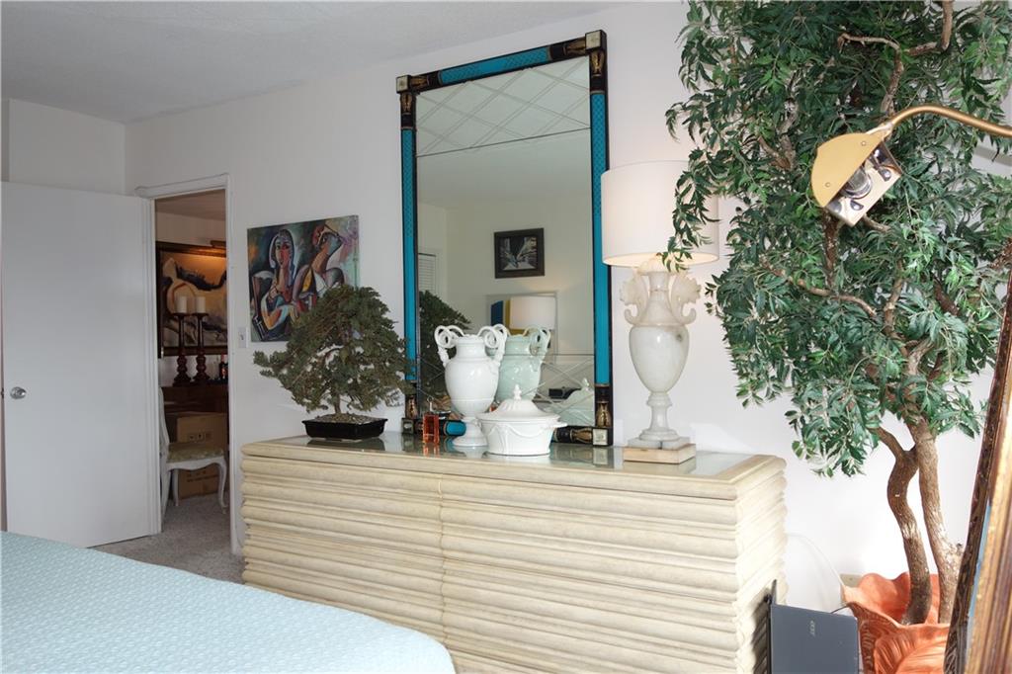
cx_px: 506
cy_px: 337
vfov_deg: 46.4
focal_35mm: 28
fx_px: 787
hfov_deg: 65.5
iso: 125
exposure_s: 1/100
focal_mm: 10.4
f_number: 2.8
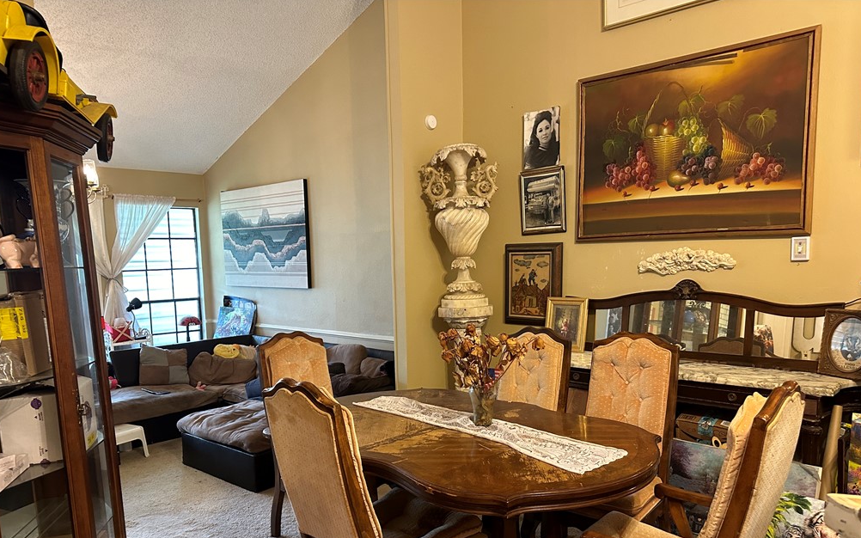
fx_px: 610
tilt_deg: -5.7
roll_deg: +1.5
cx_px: 430
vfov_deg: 47.3
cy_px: 328
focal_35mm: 26
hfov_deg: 70.4
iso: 500
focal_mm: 6.86
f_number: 1.78
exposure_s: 1/60
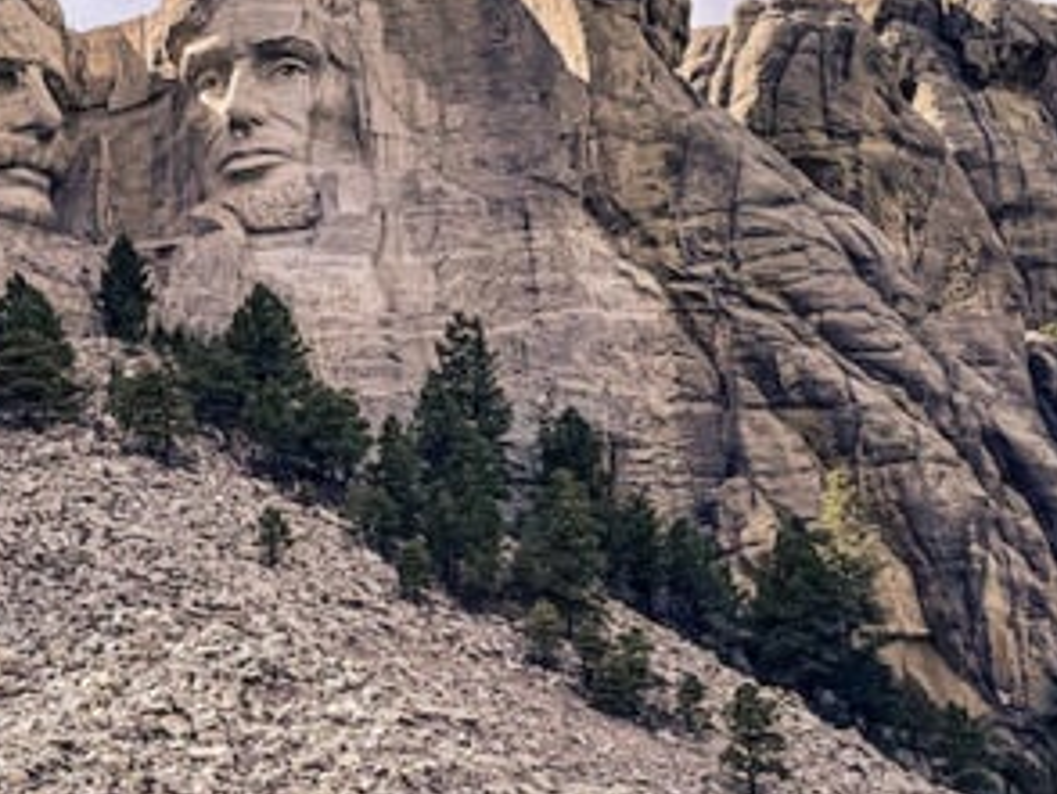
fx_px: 5104
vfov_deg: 8.9
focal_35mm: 167
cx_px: 4
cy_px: 198
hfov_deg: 11.7
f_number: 2.2
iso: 20
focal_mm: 7.5
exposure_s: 1/1800
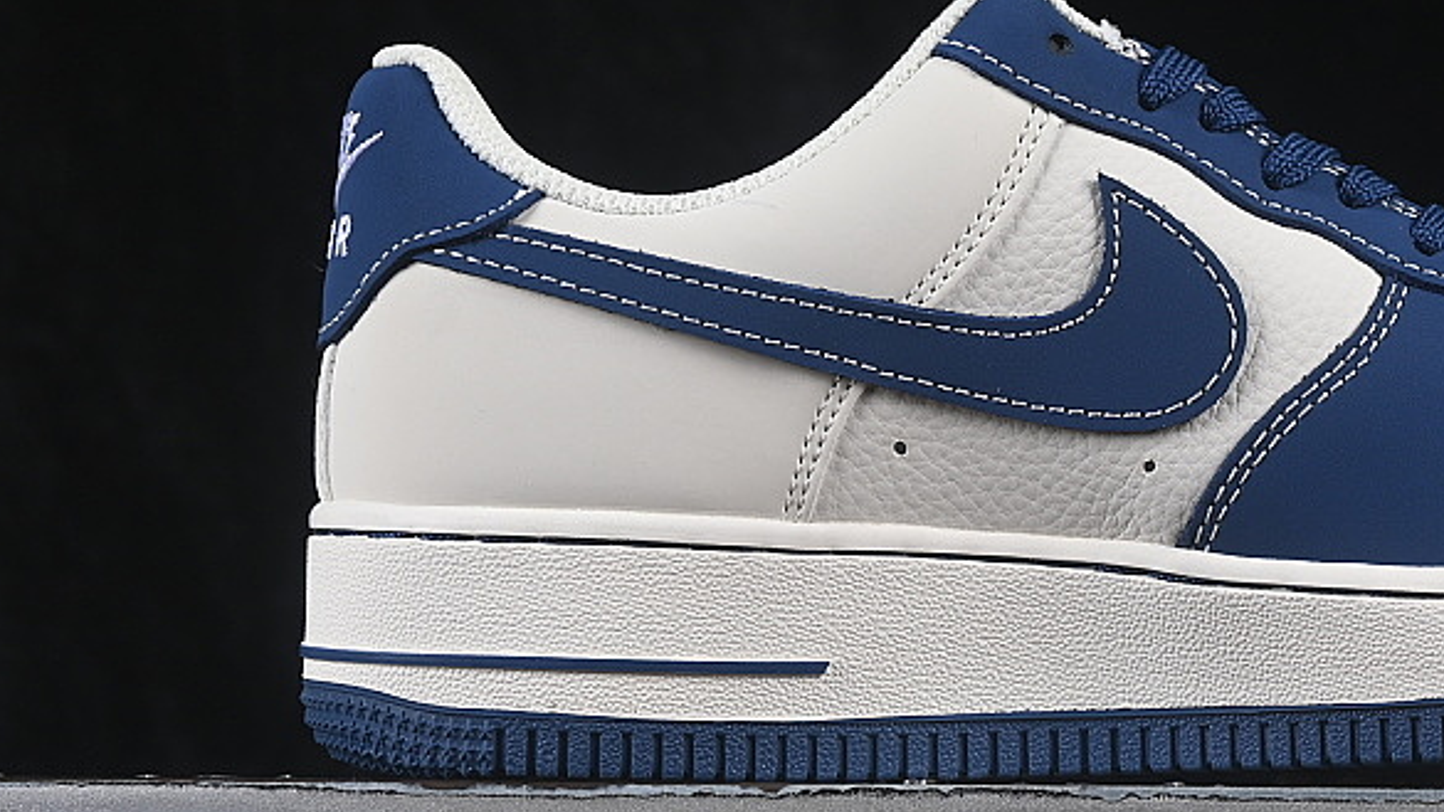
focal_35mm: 145
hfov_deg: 14.7
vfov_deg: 8.4
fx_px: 5552
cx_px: 1175
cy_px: 230
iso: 160
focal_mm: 50
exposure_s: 1/80
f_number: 8
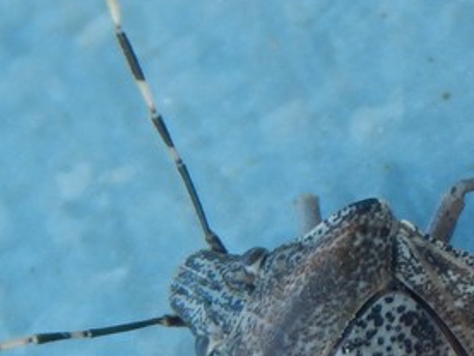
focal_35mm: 637
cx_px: 374
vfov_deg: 2.3
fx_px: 8726
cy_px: 358
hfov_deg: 3.1
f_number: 5.4
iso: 125
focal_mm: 37.1
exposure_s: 1/200
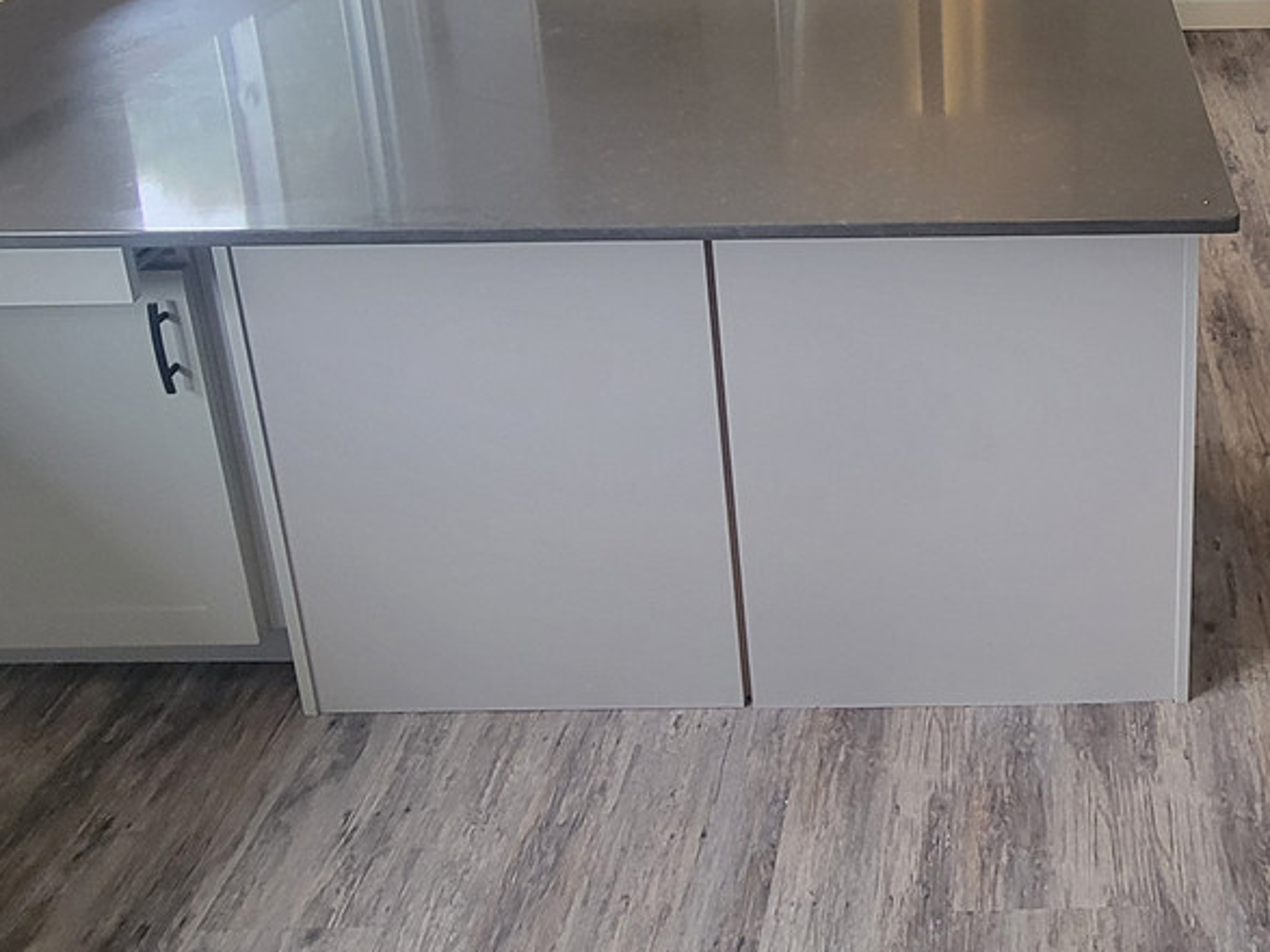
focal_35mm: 34
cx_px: 1047
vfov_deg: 36.7
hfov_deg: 50.1
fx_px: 1247
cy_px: -37
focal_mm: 2.2
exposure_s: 1/60
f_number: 2.2
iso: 160
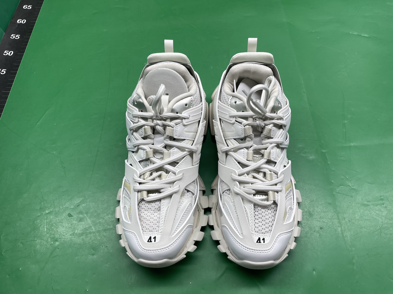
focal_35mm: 26
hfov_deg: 67.3
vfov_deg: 53.1
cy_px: 147
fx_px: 295
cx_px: 196
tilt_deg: -58.0
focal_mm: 4.2
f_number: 1.6
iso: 40
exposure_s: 1/100
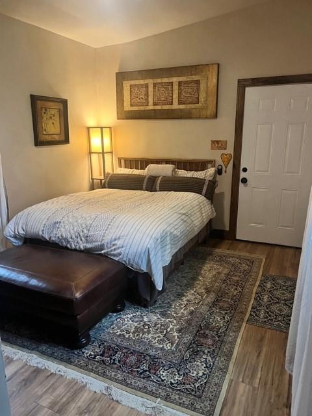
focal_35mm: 26
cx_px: 156
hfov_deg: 53.1
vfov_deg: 67.3
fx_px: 312
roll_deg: +0.0
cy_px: 208
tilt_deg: -15.1
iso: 500
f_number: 1.5
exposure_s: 1/40
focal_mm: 5.7
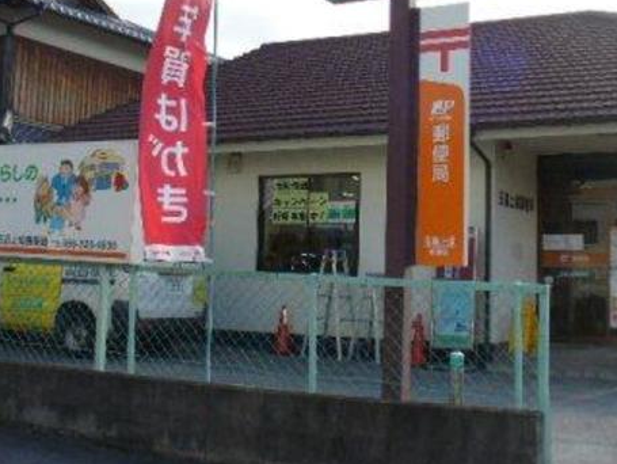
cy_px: 145
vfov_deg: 27.9
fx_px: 928
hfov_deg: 36.7
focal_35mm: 52
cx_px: 346
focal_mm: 6.1
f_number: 2.8
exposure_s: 1/800
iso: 100
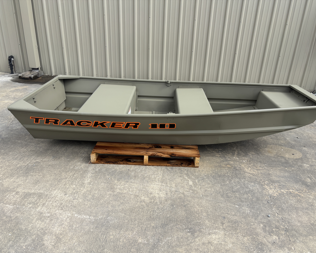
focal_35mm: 28
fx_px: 262
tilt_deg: -22.9
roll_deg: -3.2
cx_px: 166
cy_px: 130
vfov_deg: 51.5
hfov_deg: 62.2
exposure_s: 1/1876
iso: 50
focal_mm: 5.96
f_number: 1.6
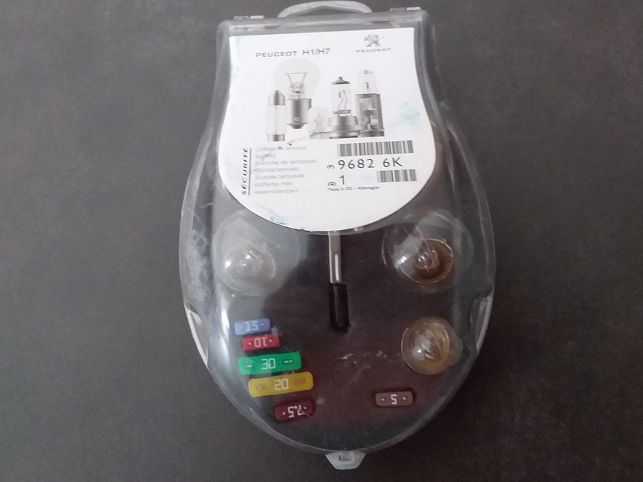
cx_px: 333
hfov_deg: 58.3
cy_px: 224
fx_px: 576
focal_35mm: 31
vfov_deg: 45.4
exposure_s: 1/17
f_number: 1.9
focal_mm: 2.91
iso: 320
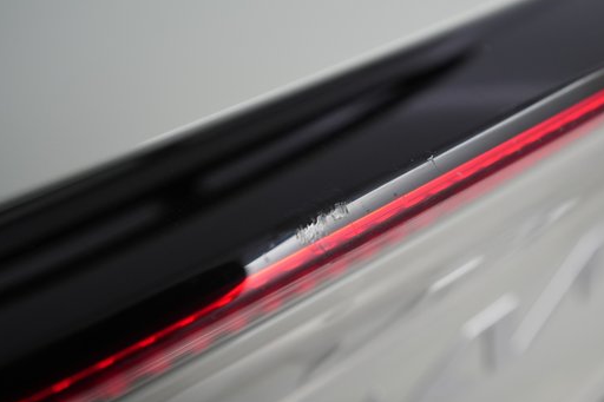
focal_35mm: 35
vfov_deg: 37.8
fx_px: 587
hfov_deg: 54.2
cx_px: 353
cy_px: 204
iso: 800
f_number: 4
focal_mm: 28
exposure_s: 1/60
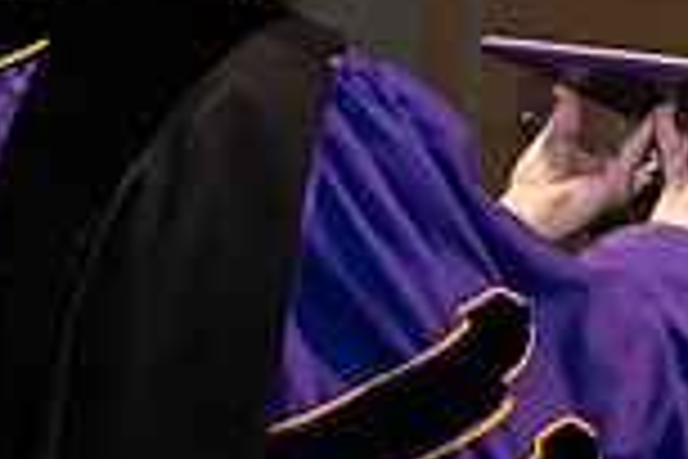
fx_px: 4491
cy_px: -25
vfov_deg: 5.8
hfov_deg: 8.7
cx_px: 778
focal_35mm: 235
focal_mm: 62
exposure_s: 1/200
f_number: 6.3
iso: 1600
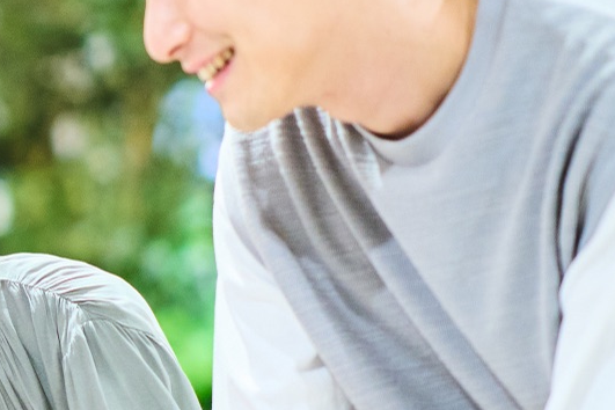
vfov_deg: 4.3
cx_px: -346
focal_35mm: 320
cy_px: 276
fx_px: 5466
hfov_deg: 6.3
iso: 800
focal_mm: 85
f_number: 1.4
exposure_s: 1/250
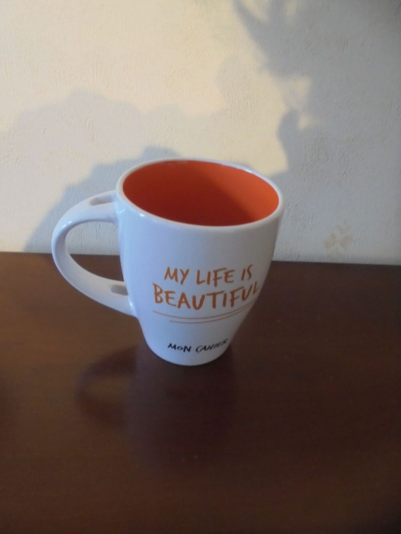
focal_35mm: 26
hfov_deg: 53.1
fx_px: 402
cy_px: 267
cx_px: 200
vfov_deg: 67.3
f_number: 3.5
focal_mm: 4.6
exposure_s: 1/15
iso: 400
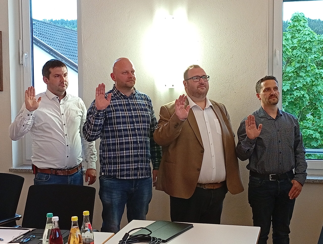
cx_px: 162
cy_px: 122
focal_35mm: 59
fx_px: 551
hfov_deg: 32.7
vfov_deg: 24.9
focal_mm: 3.98
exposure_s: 1/33.3
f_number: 1.8
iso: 375
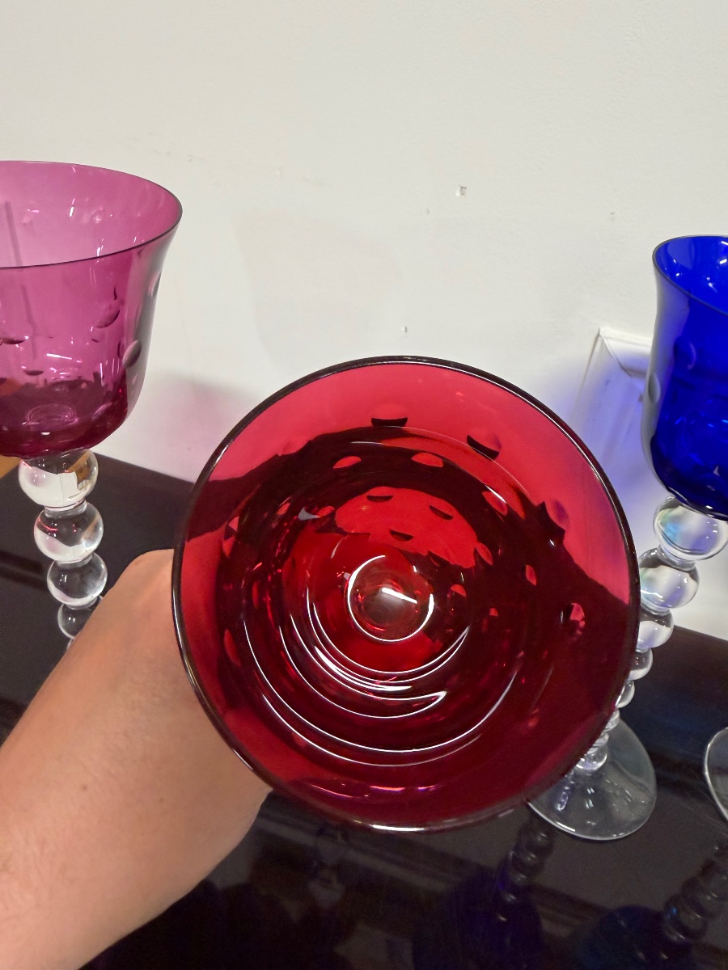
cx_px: 364
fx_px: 673
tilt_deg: -34.6
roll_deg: -7.8
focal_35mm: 24
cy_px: 485
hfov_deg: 56.8
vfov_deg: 71.6
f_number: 2.2
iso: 320
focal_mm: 2.22
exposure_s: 1/50
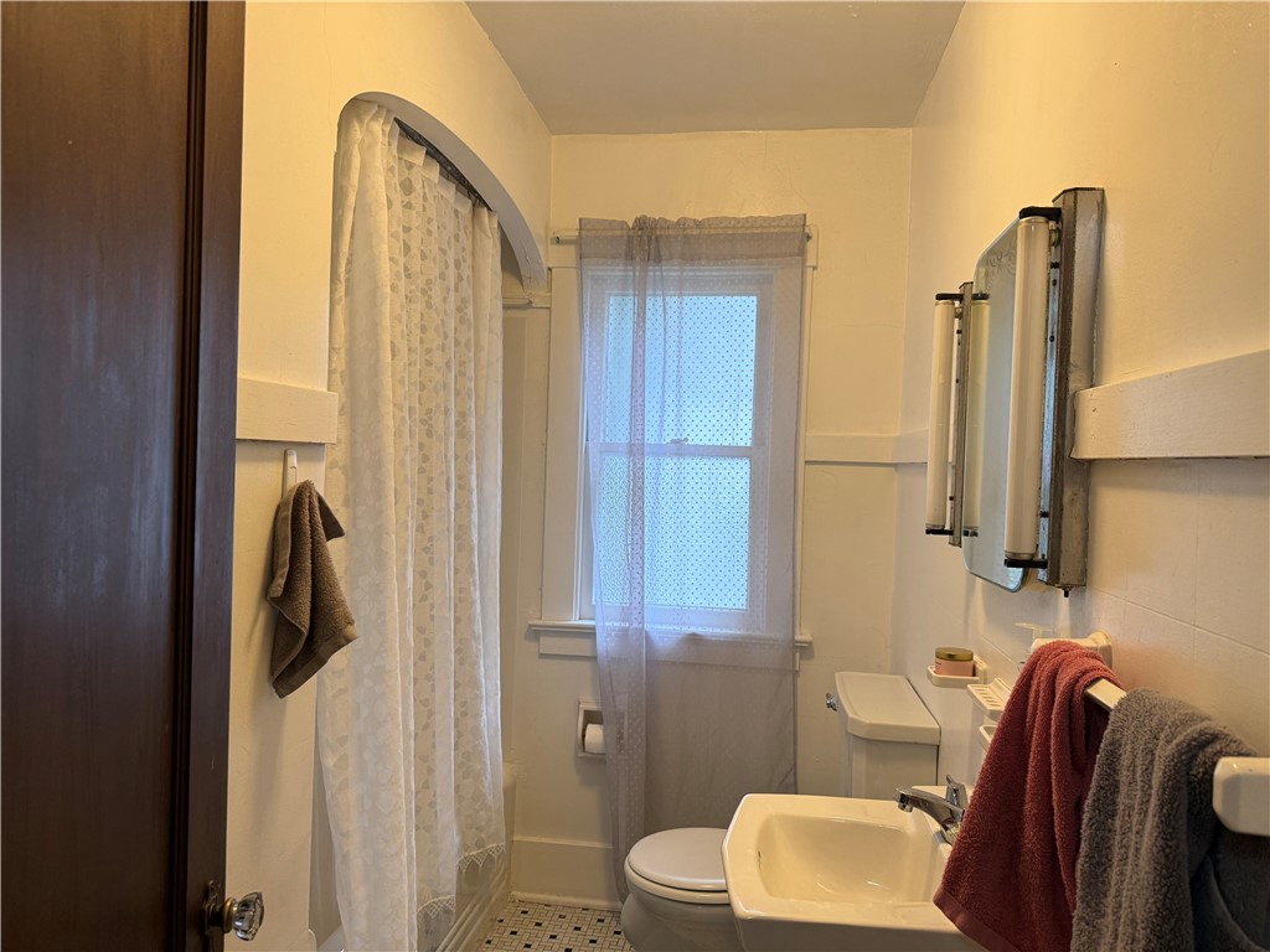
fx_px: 881
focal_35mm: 24
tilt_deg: +0.1
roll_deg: -1.6
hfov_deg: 71.6
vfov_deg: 56.8
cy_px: 476
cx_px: 635
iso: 200
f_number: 1.78
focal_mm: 6.76
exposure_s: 1/120
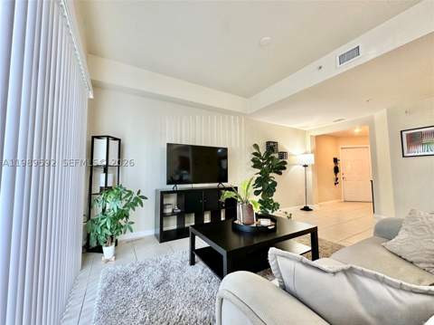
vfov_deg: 85.6
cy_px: 162
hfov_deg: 102.1
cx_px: 217
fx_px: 175
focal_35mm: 14
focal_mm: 2.22
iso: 200
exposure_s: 1/60
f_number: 2.2
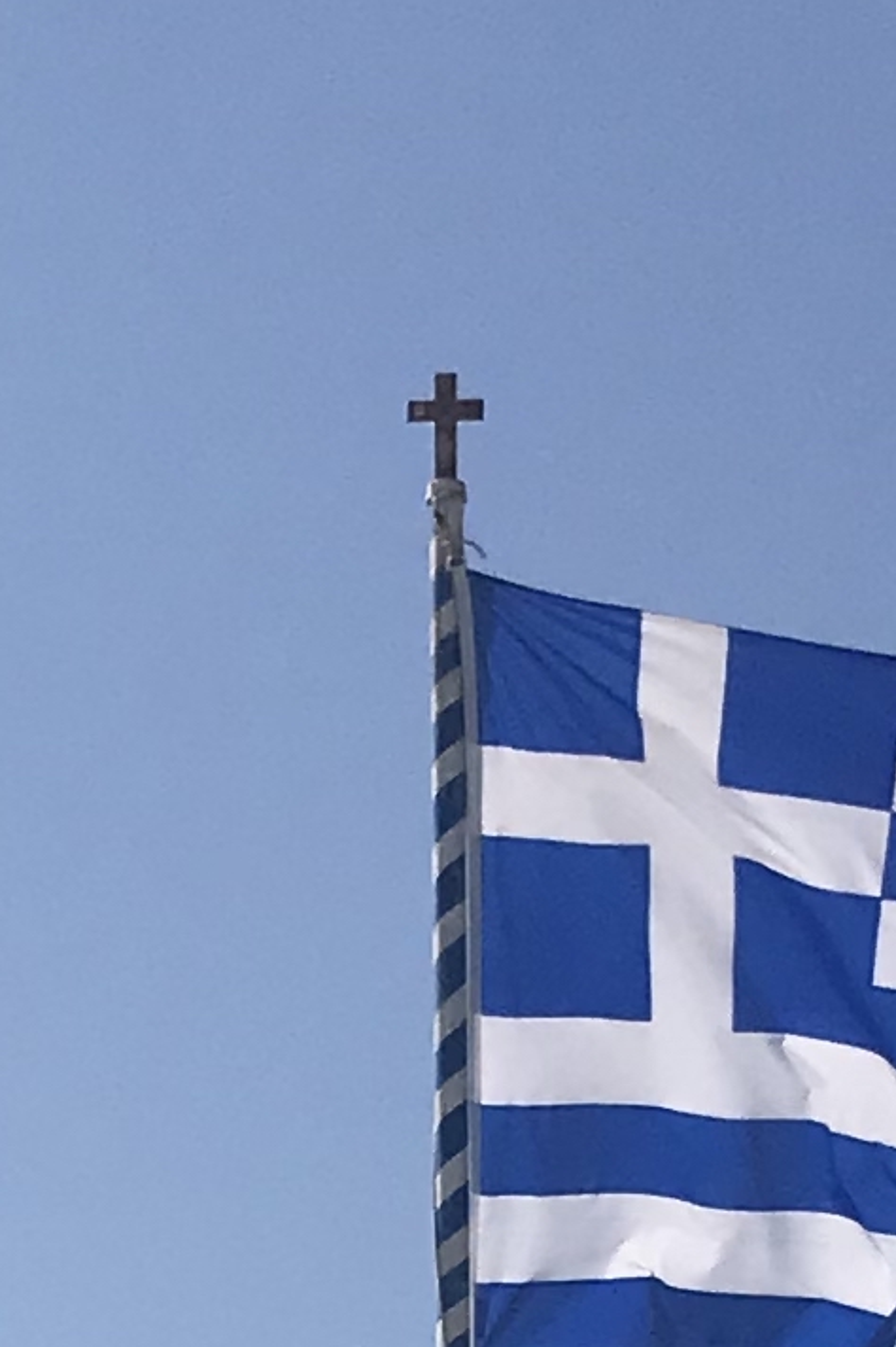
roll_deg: +0.3
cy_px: 2123
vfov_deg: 11.8
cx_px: -68
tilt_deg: +9.8
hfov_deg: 8.3
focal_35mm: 165
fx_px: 6166
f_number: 1.8
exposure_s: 1/7407
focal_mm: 3.99
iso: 25
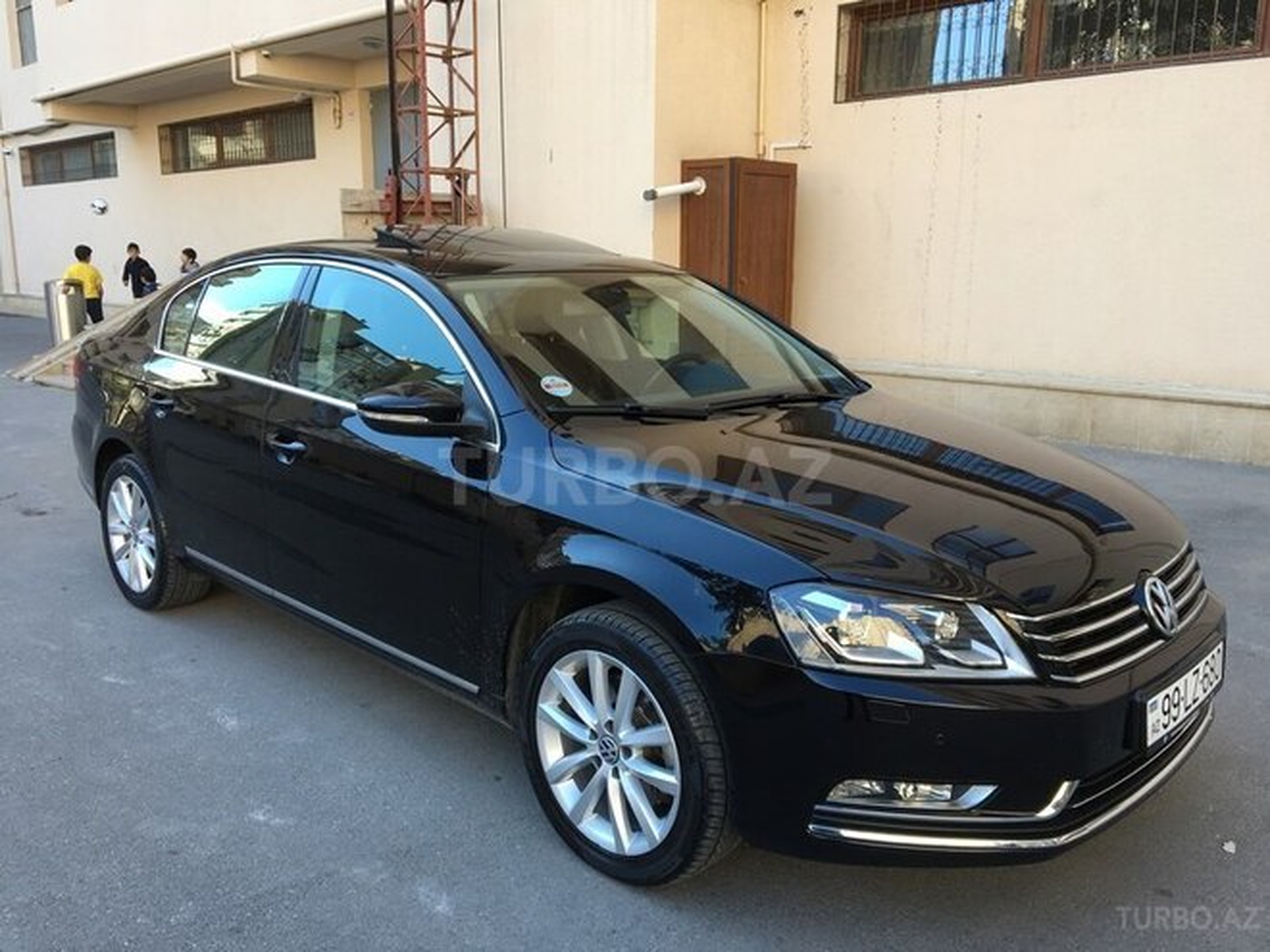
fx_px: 1064
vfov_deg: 48.2
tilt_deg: -10.8
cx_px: 635
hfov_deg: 61.7
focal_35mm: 29
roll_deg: -0.5
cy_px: 476
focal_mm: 4.15
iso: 25
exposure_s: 1/116
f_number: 2.2
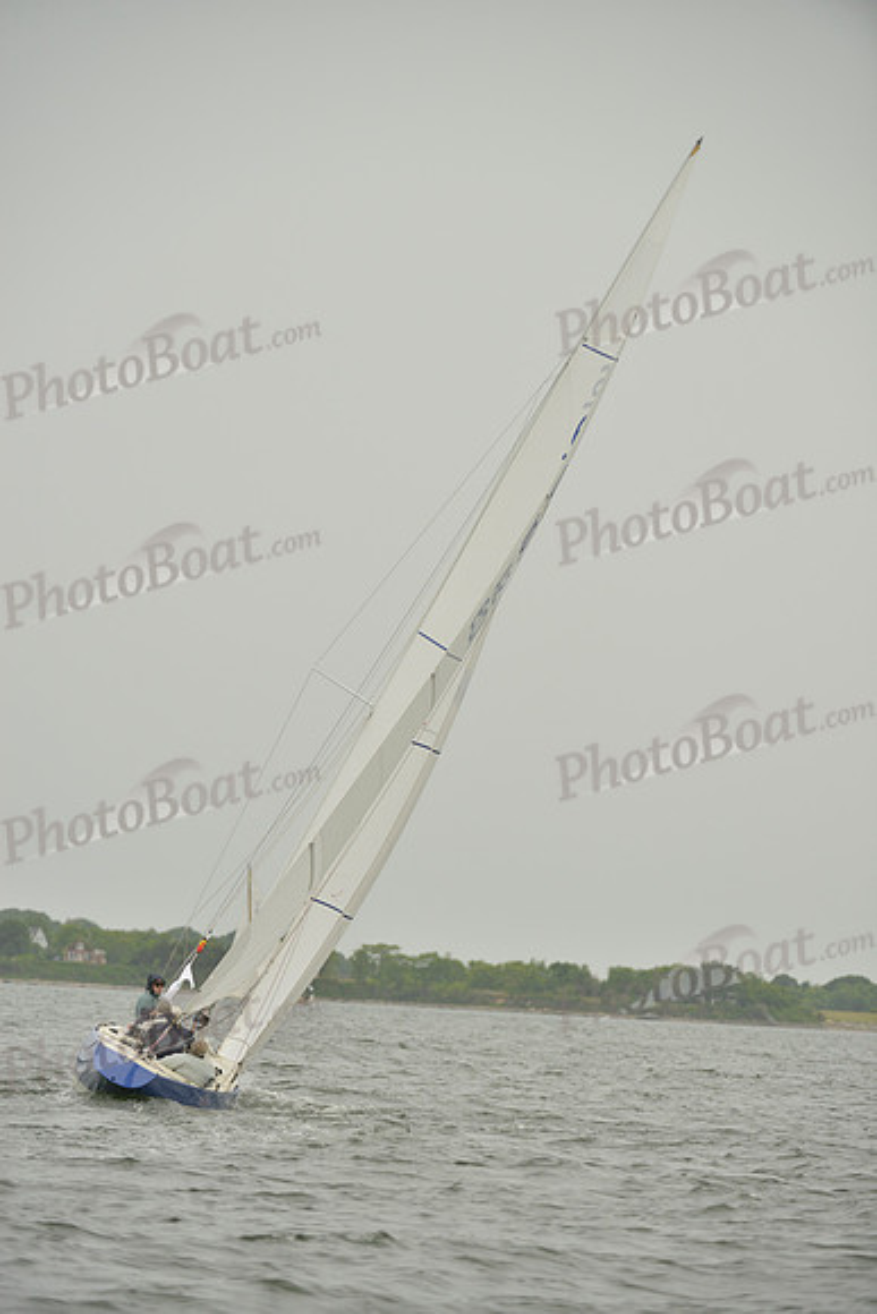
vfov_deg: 10.3
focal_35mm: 200
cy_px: 657
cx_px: 438
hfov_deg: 6.9
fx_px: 7303
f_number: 4
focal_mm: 200
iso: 400
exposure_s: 1/800
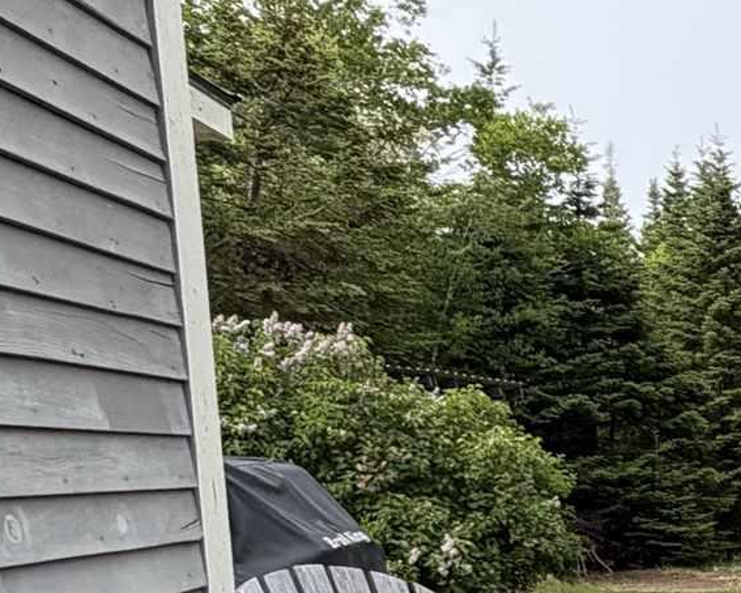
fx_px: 1623
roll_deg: +0.5
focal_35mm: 74
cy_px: 708
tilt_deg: -8.8
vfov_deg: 19.5
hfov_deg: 20.6
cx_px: 1205
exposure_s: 1/709
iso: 40
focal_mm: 2.22
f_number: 2.2
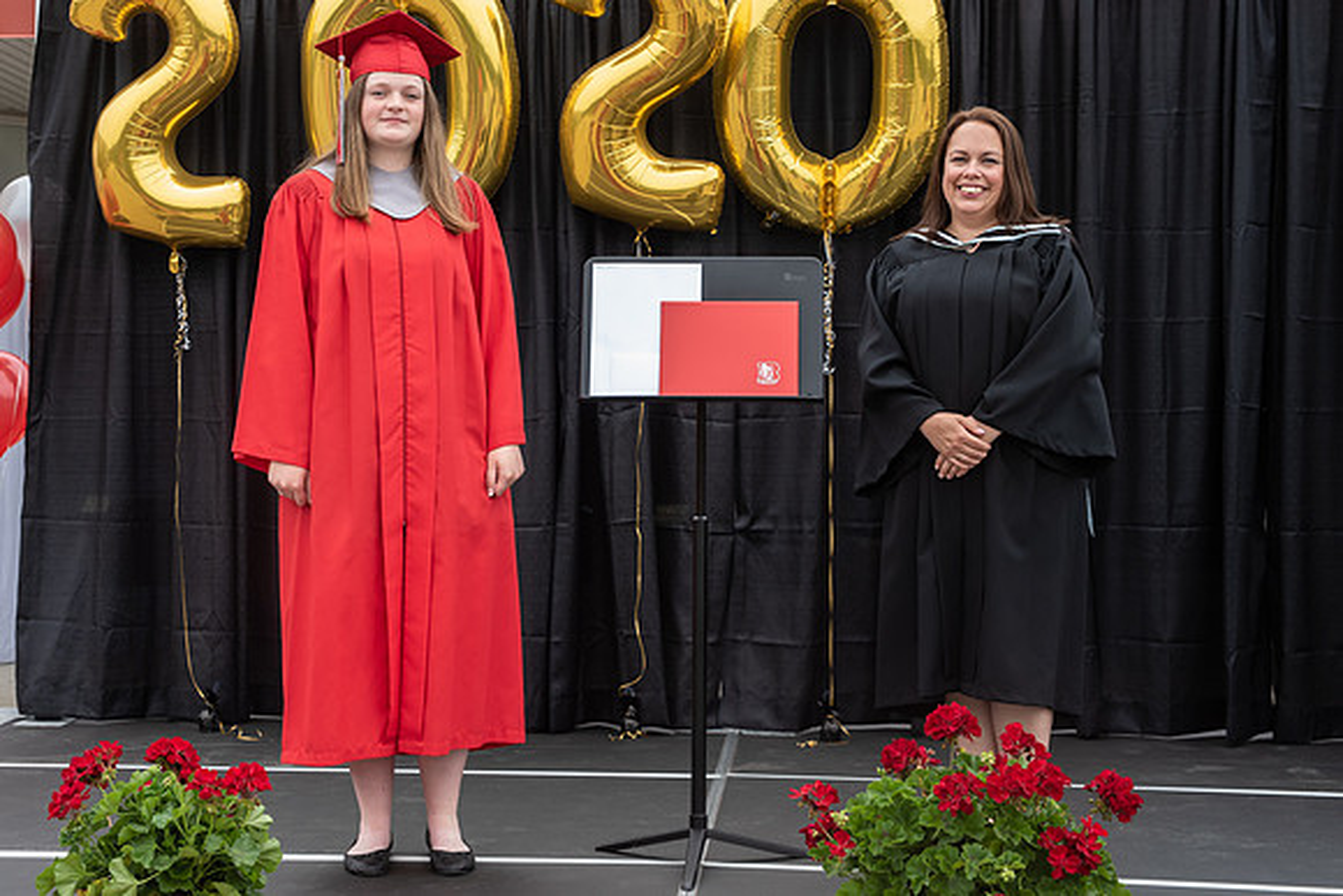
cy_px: 433
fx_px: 2324
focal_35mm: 62
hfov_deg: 32.0
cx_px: 472
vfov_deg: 21.8
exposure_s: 1/320
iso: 500
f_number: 5
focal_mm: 48
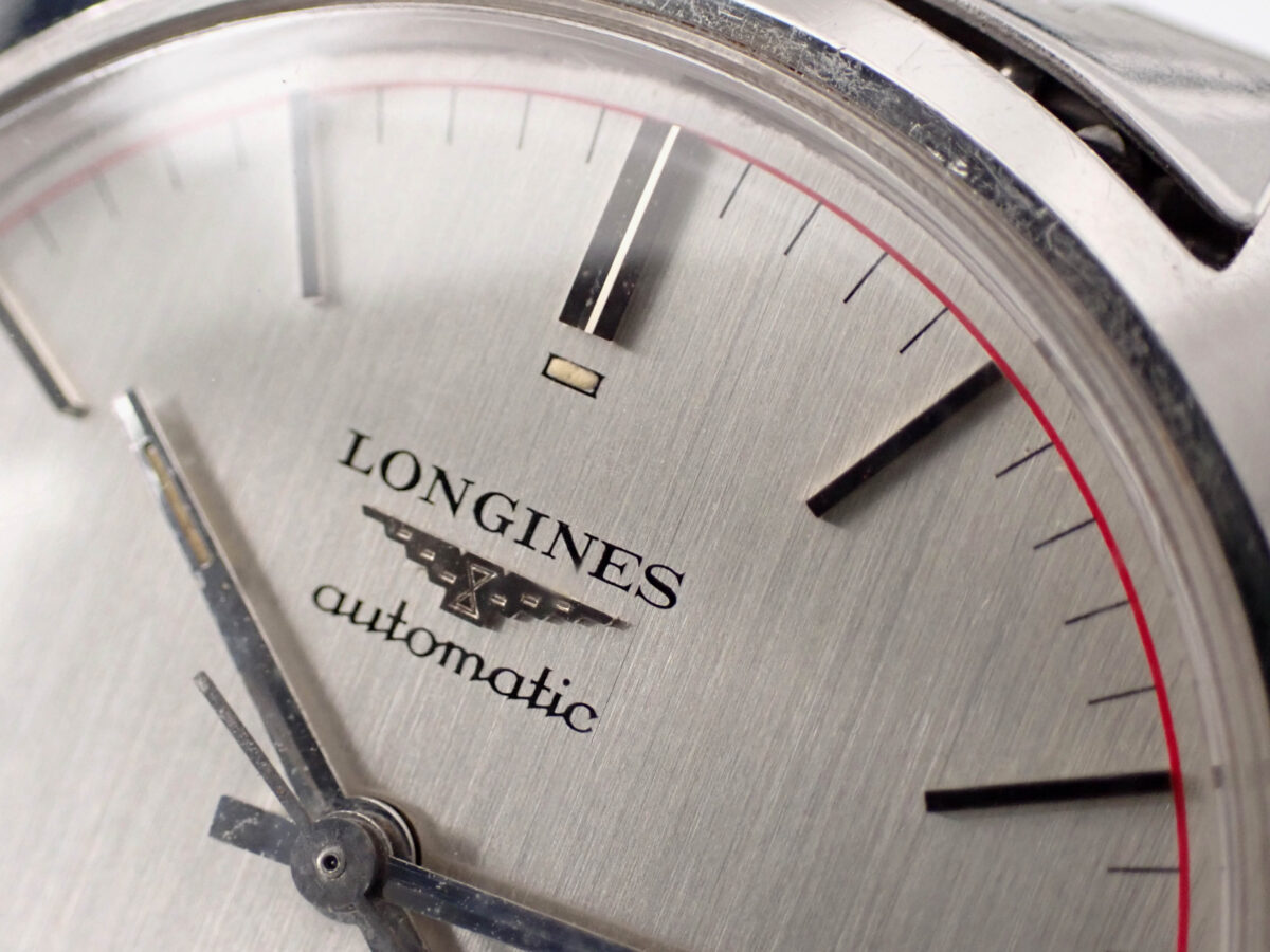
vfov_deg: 21.9
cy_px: 476
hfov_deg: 29.0
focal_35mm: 67
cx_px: 635
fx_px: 2458
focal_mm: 11.88
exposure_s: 1/100
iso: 800
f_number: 3.8
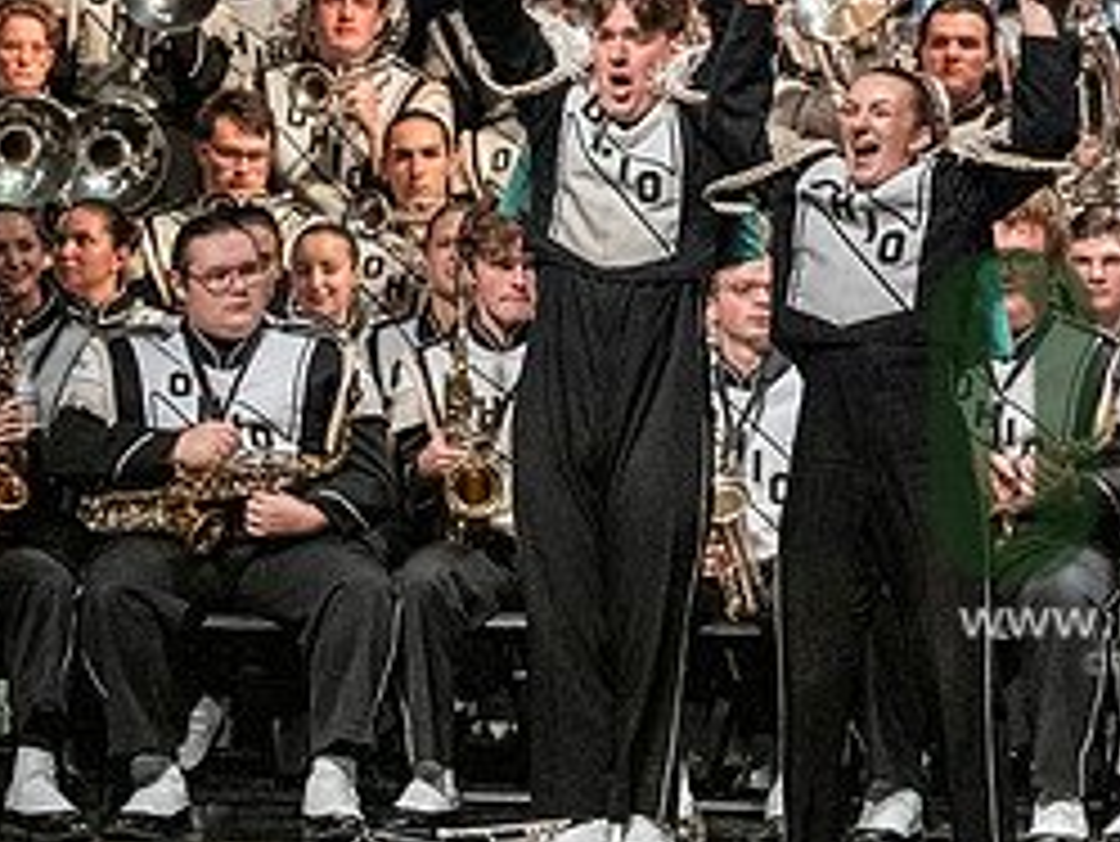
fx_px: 13531
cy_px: 459
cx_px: 1268
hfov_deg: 4.7
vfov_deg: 3.6
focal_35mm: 418
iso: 4000
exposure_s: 1/500
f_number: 4
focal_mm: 125
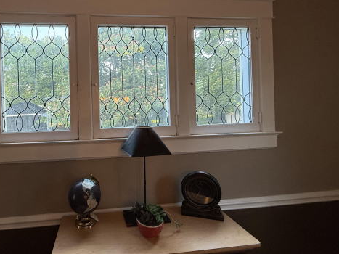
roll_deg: +2.4
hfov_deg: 79.3
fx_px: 196
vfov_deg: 65.5
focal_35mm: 20
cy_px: 105
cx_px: 115
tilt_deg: +0.9
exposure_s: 1/120
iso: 160
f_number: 2.2
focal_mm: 2.22
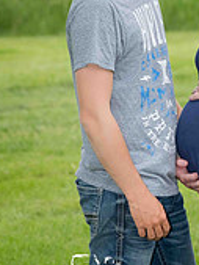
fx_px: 2350
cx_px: 188
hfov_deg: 4.8
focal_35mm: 307
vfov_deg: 6.4
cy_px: 100
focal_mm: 120
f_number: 5.6
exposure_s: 1/800
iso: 400
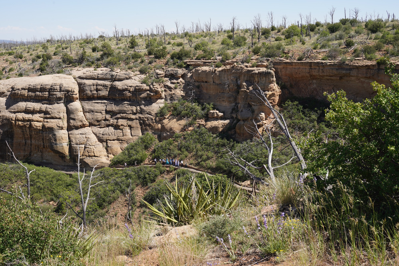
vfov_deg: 24.6
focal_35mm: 55
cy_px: 133
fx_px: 610
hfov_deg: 36.2
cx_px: 200
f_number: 13
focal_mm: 55
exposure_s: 1/100
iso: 100
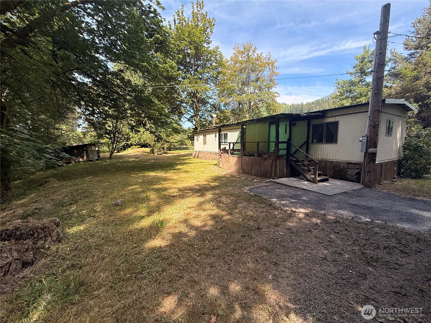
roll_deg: +0.1
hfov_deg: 102.1
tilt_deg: -4.9
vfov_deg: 85.7
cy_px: 162
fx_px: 174
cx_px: 216
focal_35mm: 14
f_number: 2.2
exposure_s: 1/569
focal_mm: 2.22
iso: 64
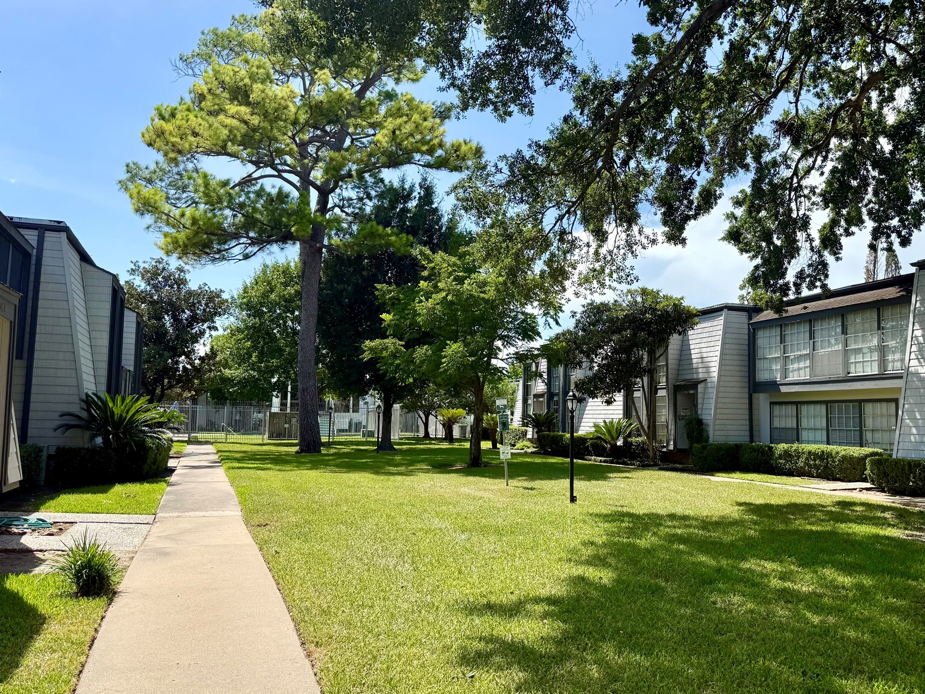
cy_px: 358
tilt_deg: +4.0
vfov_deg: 46.8
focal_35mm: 30
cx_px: 556
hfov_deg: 59.5
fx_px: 802
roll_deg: -0.5
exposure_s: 1/3584
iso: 80
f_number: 1.78
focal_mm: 6.76
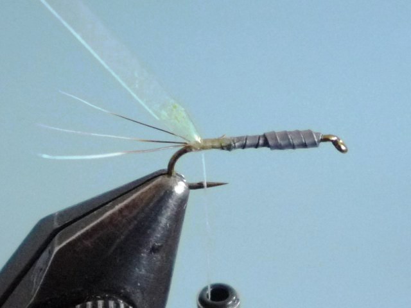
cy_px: 154
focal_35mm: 30
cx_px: 206
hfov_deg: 60.0
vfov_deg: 46.8
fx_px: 356
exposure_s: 1/25
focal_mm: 5.2
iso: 400
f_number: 3.3
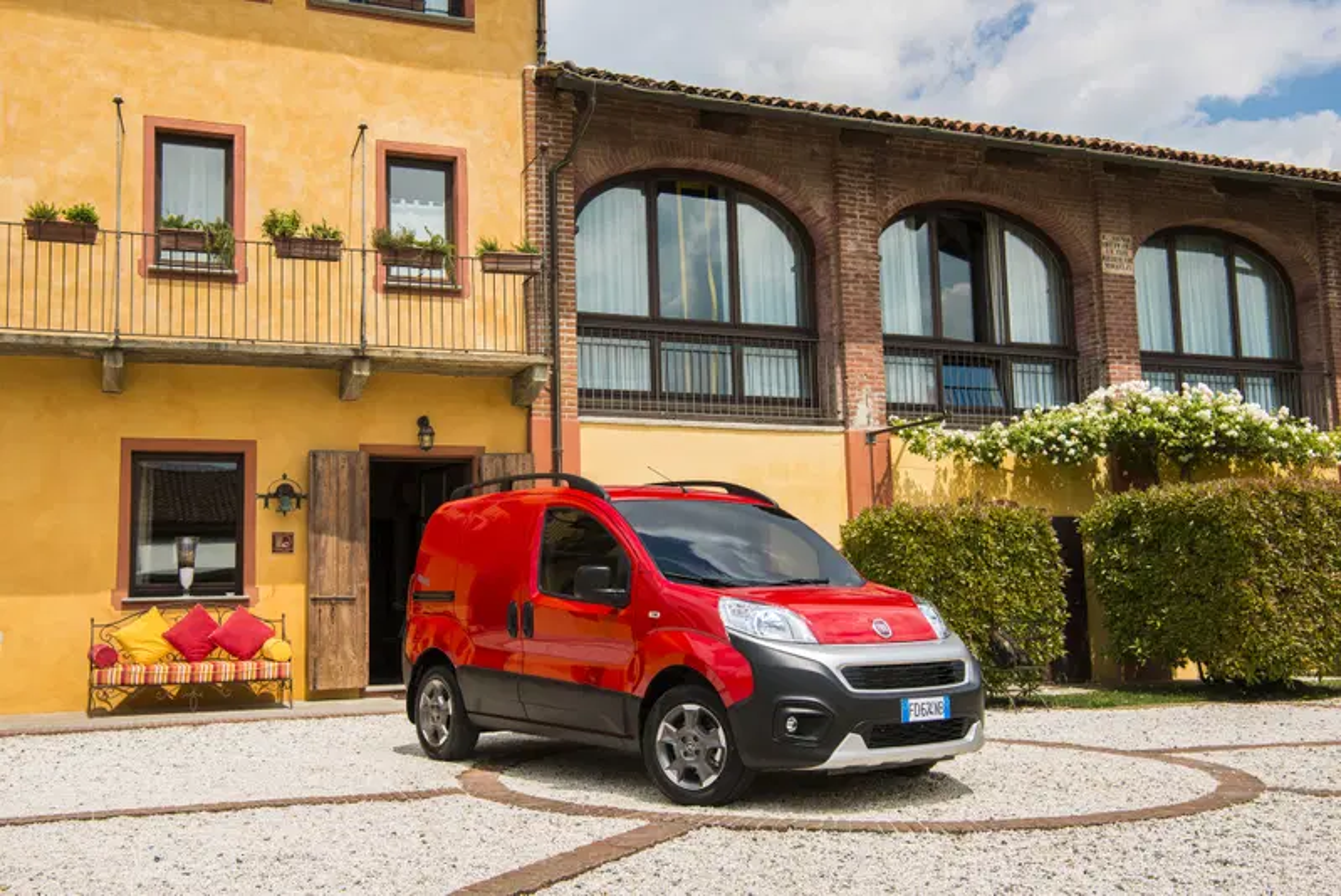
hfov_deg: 50.7
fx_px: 1416
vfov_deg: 35.1
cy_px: 448
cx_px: 670
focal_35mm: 38
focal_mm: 38
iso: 100
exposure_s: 1/200
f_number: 9
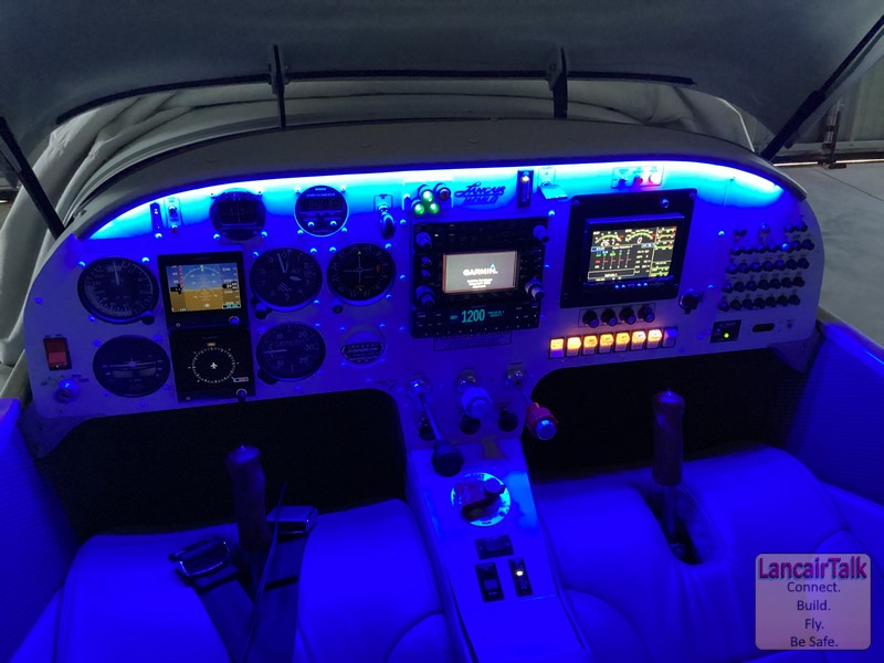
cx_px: 442
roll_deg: -2.4
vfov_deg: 45.4
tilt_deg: -28.5
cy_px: 332
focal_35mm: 31
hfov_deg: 58.4
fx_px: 792
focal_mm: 3.3
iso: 640
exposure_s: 1/20
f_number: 2.4
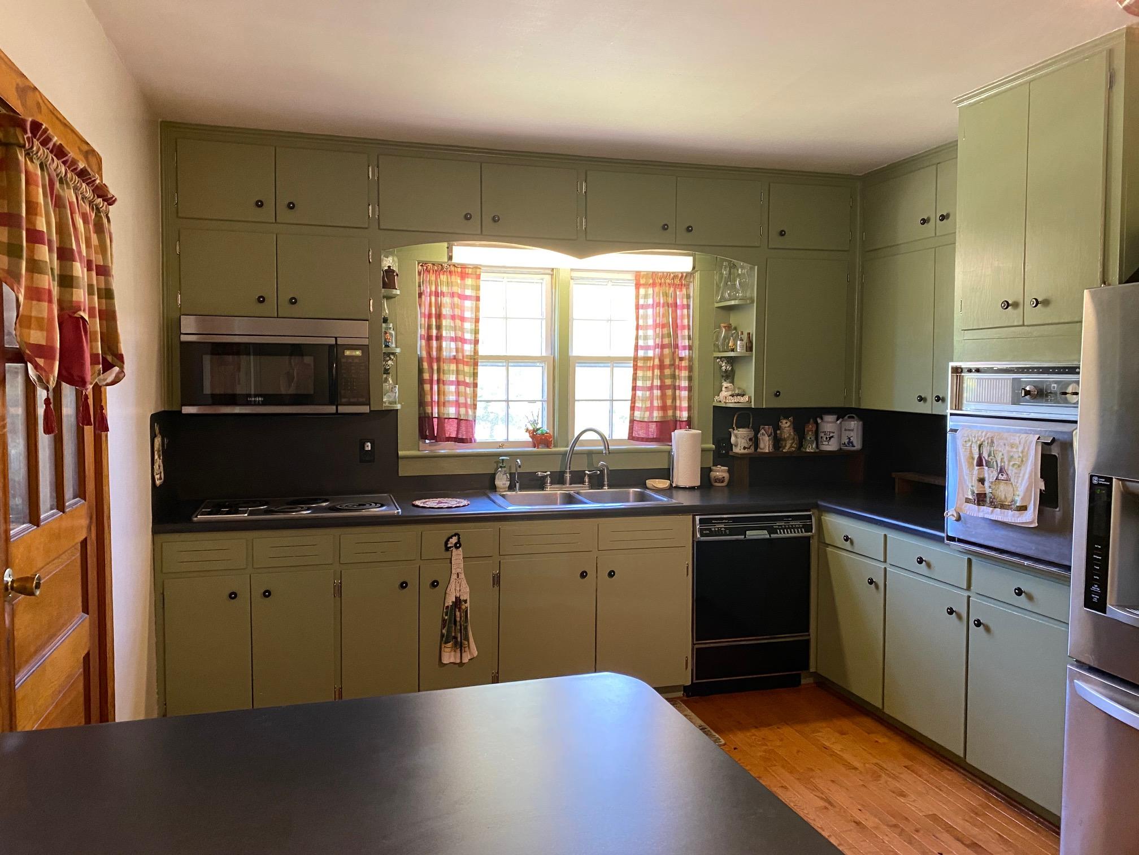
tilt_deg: -3.3
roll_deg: -0.7
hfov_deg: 67.3
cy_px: 428
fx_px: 856
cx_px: 570
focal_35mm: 26
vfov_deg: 53.1
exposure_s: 1/60
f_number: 1.8
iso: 320
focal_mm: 4.25
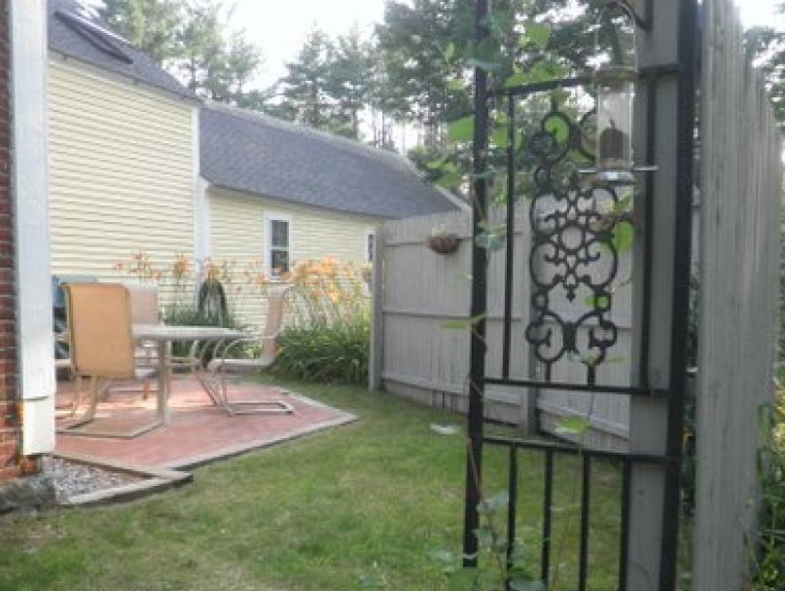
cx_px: 382
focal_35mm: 33
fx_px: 749
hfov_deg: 55.3
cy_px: 346
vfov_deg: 42.9
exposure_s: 1/125
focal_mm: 4.65
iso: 64
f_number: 2.6
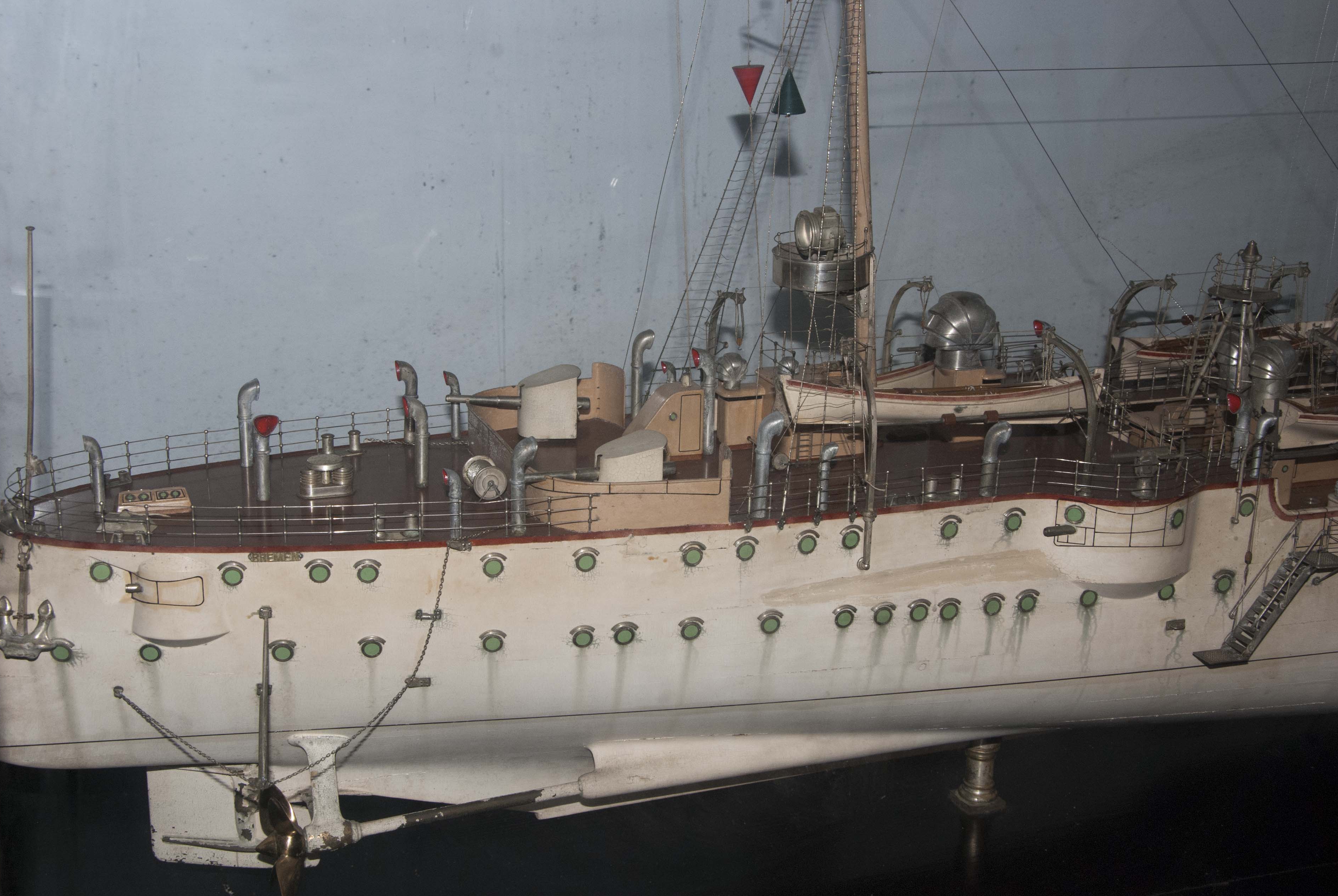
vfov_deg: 29.3
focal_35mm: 46
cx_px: 656
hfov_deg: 42.7
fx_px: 1712
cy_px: 446
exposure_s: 1/60
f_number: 13
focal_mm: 30
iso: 400
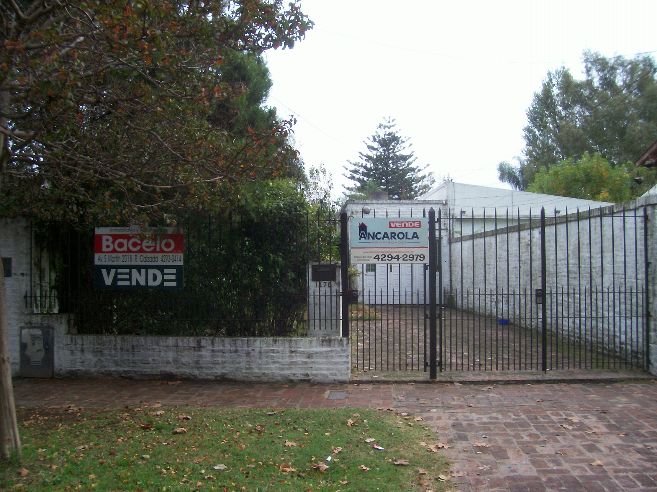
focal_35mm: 34
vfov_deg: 41.8
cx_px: 328
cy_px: 246
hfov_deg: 54.0
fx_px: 645
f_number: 2.7
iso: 80
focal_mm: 5.6
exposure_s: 1/277
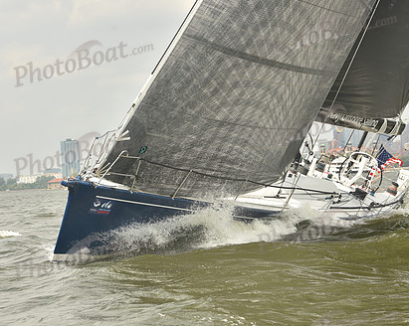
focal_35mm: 122
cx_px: 206
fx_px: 1475
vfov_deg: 12.6
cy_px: 190
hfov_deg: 15.8
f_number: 7.1
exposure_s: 1/800
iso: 250
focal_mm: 92
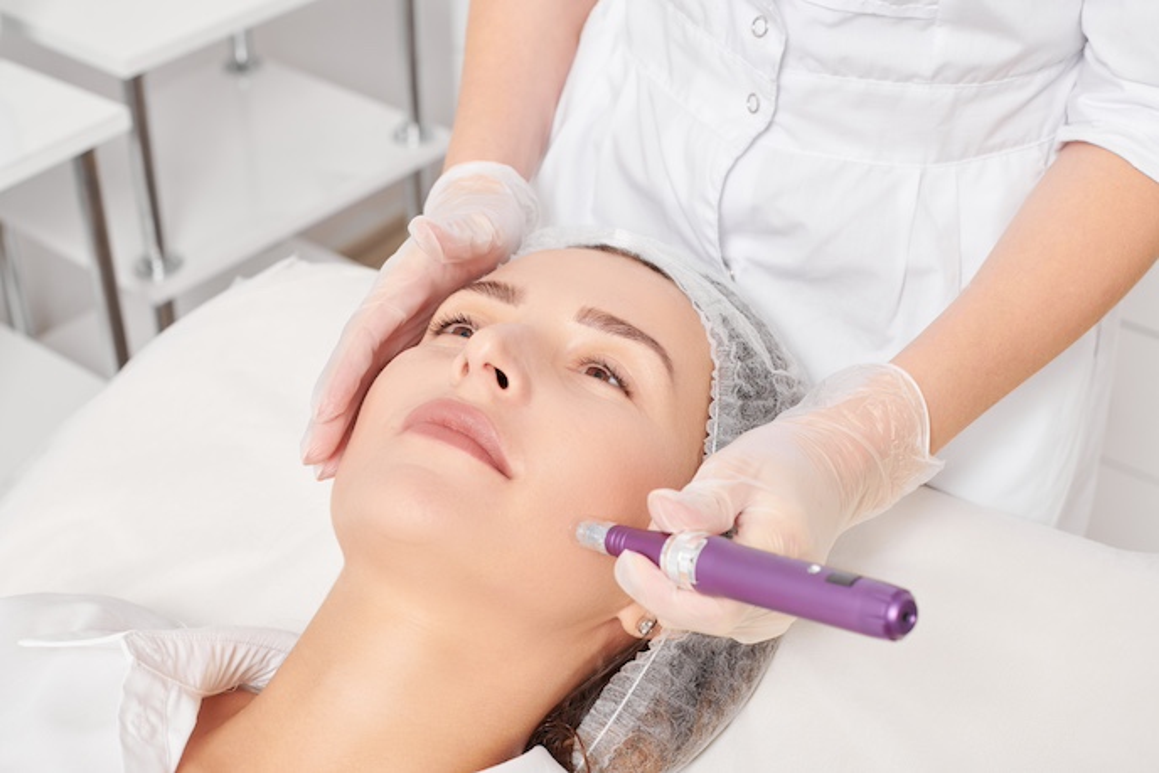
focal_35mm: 50
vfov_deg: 27.0
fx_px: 1610
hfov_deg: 39.6
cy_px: 386
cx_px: 580
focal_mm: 50
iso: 250
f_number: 6.3
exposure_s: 1/160
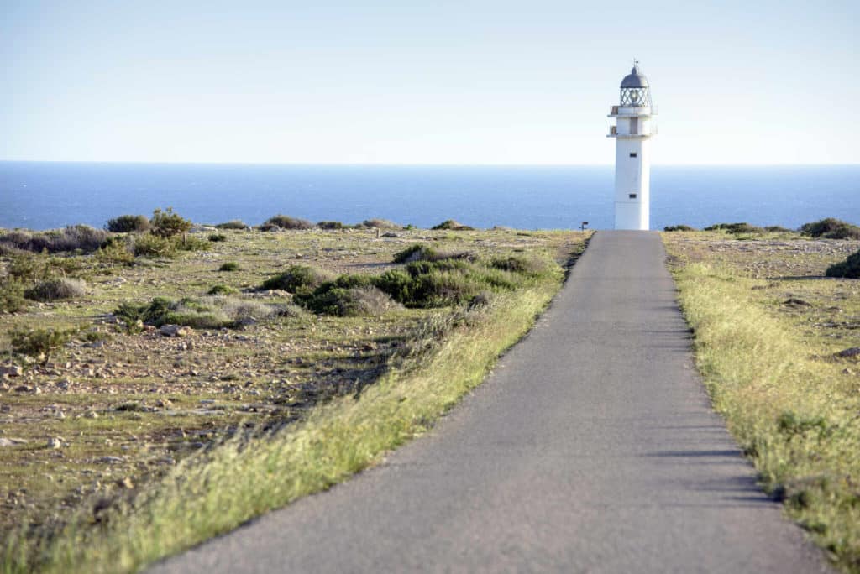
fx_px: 3585
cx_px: 430
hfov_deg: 13.7
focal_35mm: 150
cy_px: 287
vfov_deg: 9.2
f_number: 5.6
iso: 400
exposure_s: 1/640
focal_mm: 150
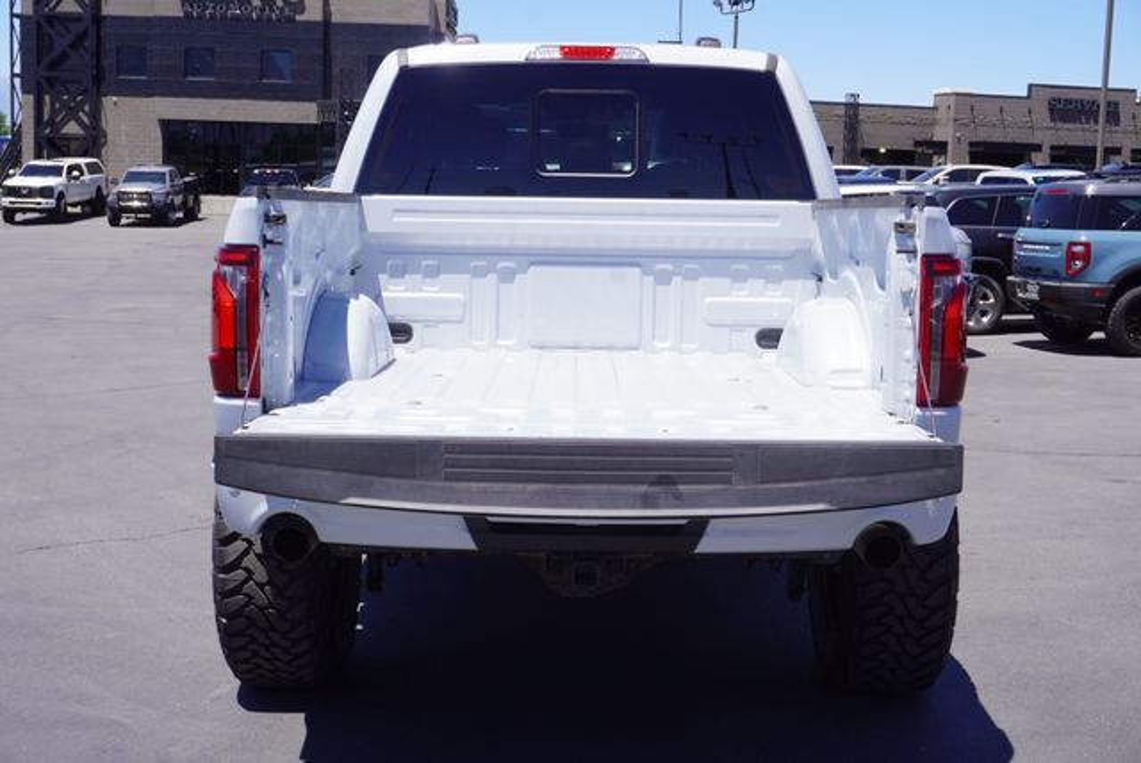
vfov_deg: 27.3
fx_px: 1570
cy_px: 382
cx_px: 570
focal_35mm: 50
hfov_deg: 39.9
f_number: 11
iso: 100
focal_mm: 33
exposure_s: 1/125
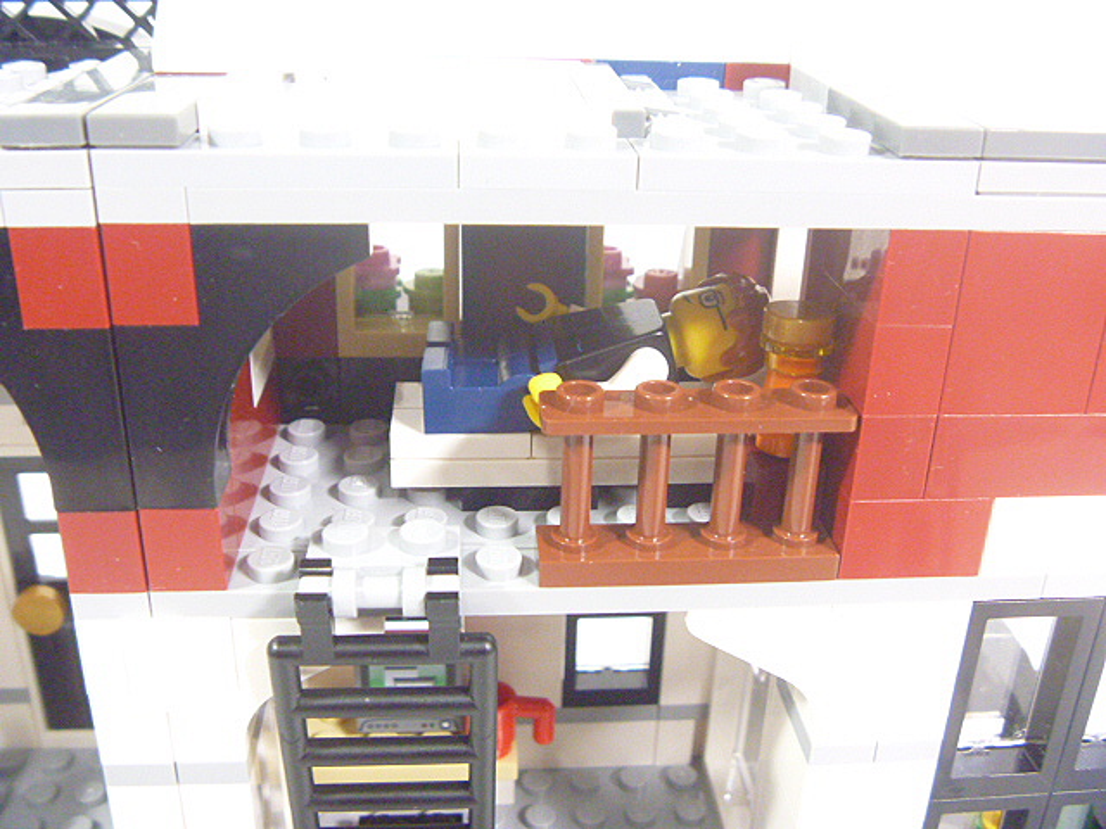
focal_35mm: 35
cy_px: 414
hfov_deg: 52.6
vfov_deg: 40.7
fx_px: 1118
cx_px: 553
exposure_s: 1/25
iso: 800
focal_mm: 6.3
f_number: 3.5
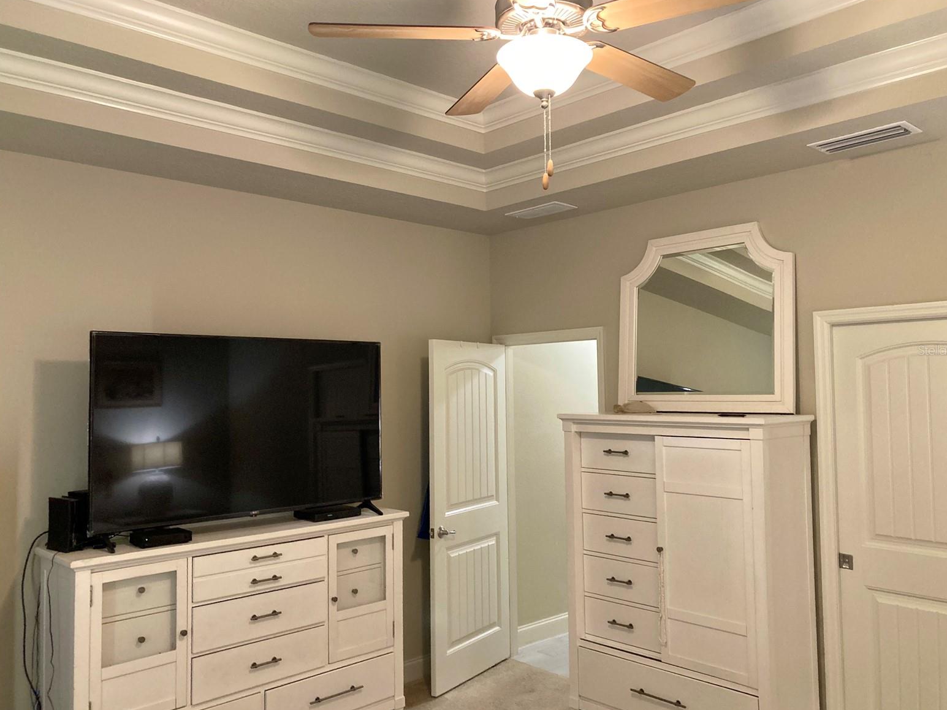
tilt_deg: +4.0
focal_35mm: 29
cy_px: 350
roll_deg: -1.3
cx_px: 485
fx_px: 793
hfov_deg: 61.6
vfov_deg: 48.2
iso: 250
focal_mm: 3.99
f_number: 1.8
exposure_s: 1/40
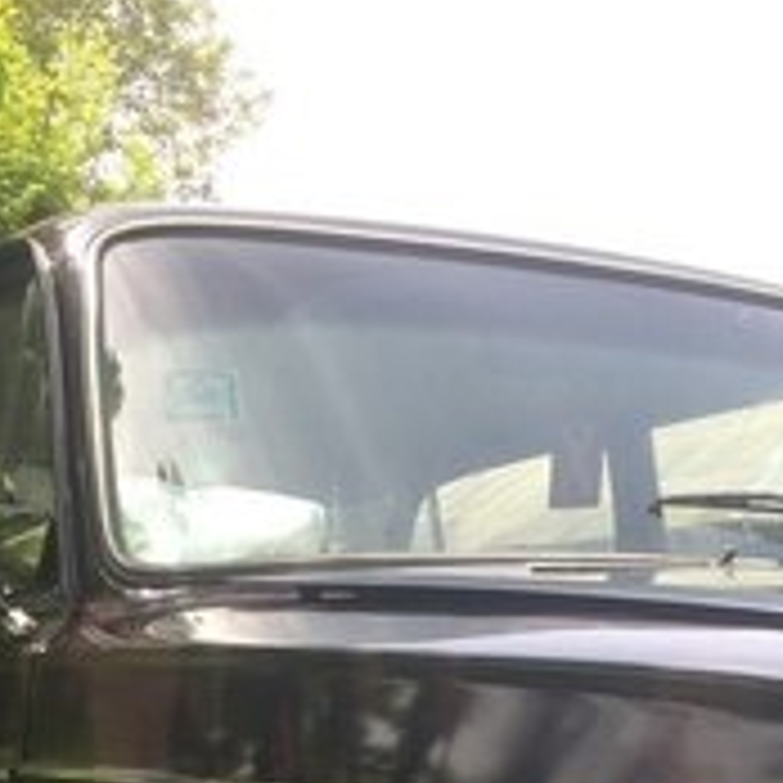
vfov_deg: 21.4
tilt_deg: -12.2
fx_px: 1868
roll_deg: +0.4
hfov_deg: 23.5
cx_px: 212
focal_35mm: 73
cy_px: 1022
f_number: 2.2
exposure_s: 1/612
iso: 32
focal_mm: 4.15
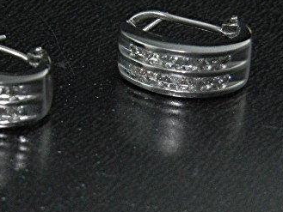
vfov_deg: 8.6
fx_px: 1415
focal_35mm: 173
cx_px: 65
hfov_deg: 11.4
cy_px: 87
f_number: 8.8
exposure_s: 1/30
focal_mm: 16
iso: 800
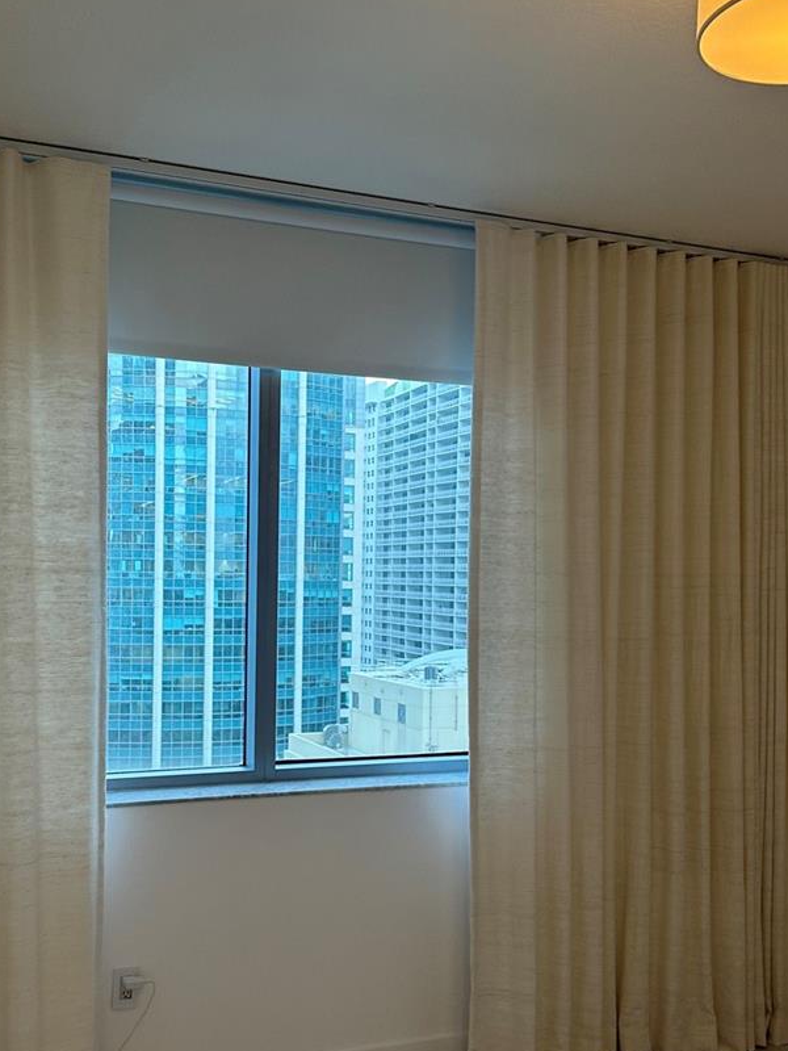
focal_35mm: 36
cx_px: 305
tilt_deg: +0.2
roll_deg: -1.7
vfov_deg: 51.1
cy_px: 608
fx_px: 1093
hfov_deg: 39.4
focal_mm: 6.86
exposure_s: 1/120
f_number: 1.78
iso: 160
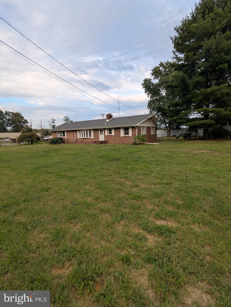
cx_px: 116
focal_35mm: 16
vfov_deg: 94.4
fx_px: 142
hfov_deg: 78.2
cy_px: 154
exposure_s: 1/344
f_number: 2.2
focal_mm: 2.35
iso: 50
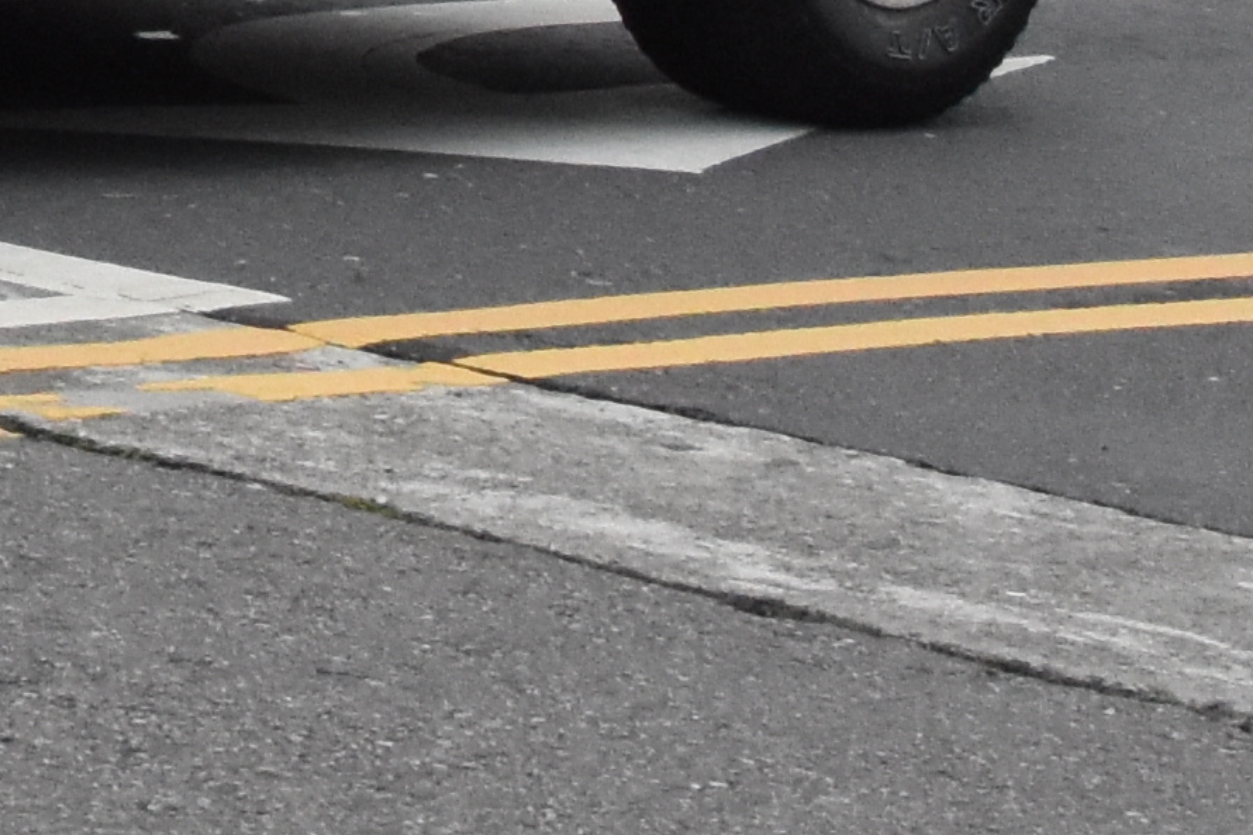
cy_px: -1649
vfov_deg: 5.0
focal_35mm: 263
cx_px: -2699
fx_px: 9152
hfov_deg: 6.9
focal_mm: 26
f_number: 13
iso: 1600
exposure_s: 1/640
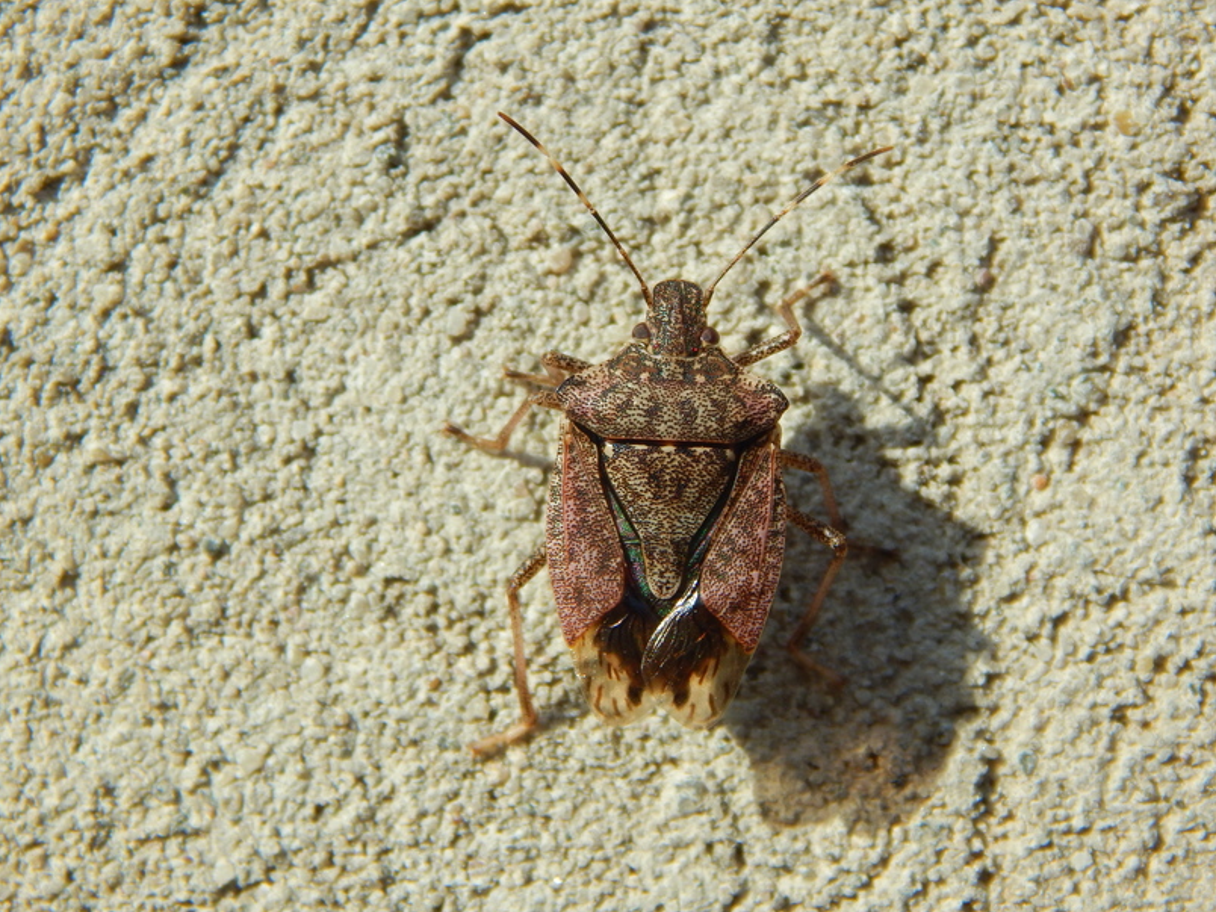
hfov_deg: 14.2
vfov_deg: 10.7
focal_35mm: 139
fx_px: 4883
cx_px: 585
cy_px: 479
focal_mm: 23.4
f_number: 4.8
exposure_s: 1/500
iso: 125
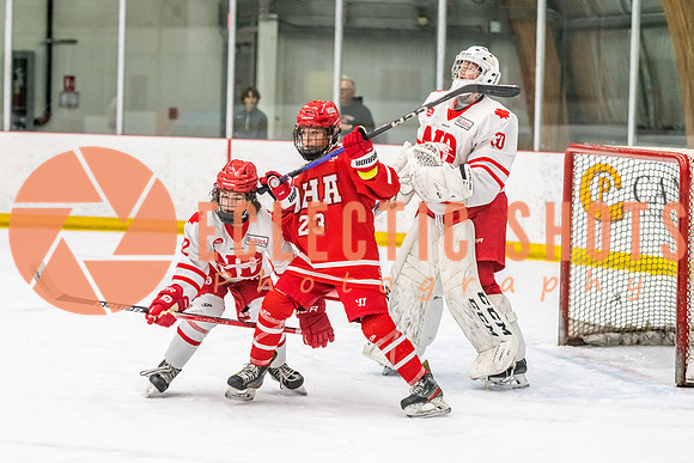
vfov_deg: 11.1
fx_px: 2393
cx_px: 284
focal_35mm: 124
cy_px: 231
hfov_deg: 16.5
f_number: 2.8
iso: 4000
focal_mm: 105
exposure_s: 1/800
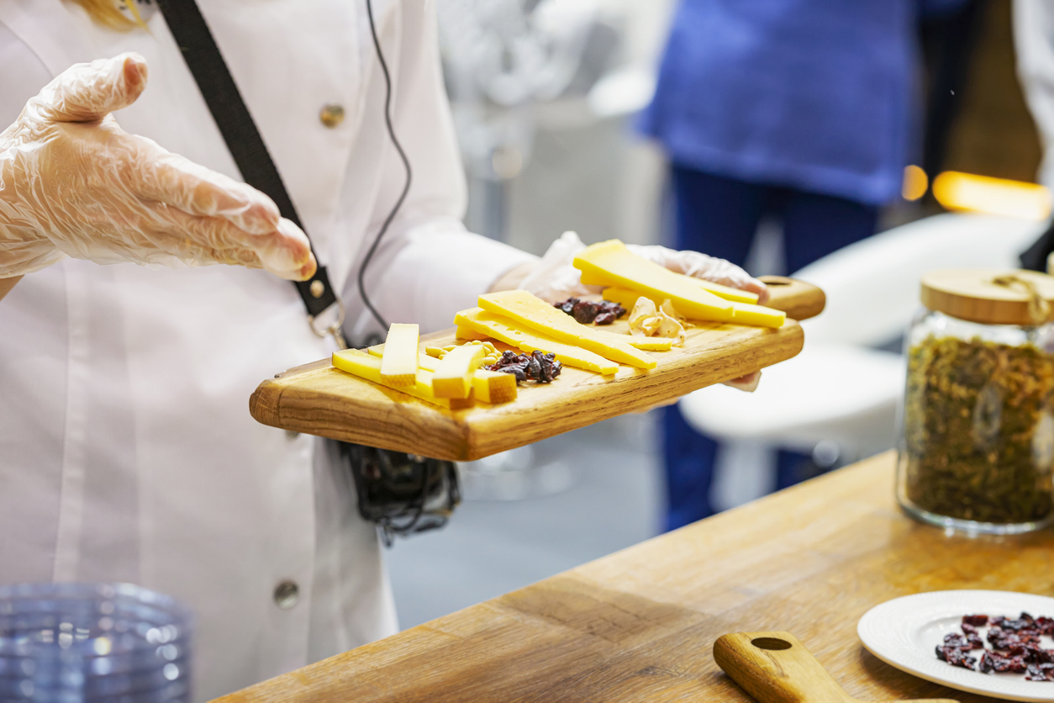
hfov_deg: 23.9
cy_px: 352
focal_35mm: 85
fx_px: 2488
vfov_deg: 16.1
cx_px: 527
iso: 500
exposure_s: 1/200
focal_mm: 85
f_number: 5
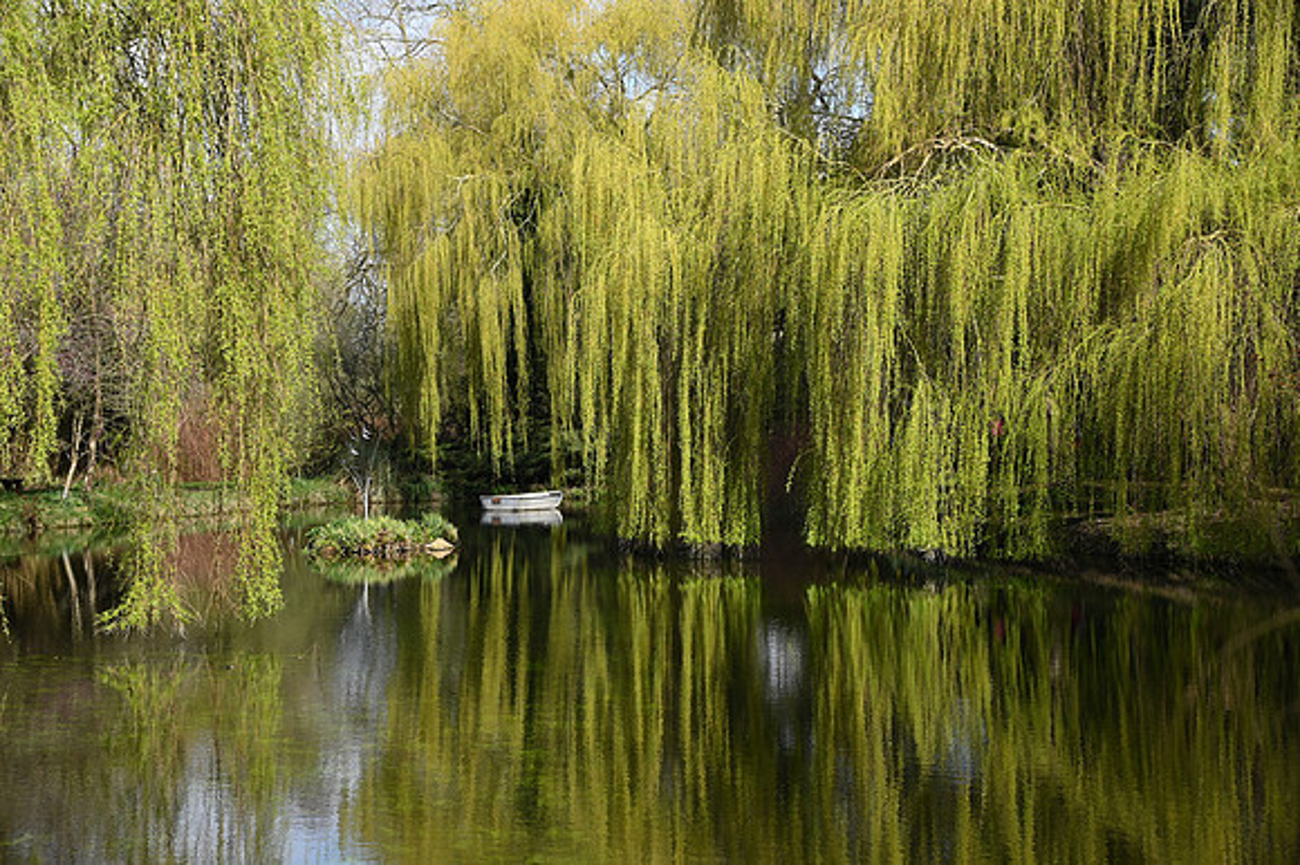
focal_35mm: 75
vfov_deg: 18.2
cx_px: 650
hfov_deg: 27.0
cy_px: 432
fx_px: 2707
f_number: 7.1
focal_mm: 75
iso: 200
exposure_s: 1/400
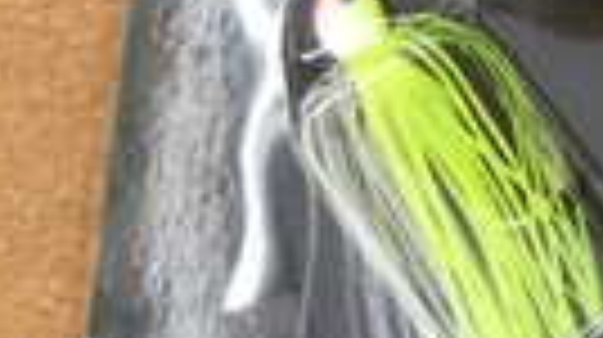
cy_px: -383
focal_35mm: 151
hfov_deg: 12.2
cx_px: 1292
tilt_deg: -75.0
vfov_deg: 7.6
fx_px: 2411
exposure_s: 1/30
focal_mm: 3.3
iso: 64
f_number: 2.4
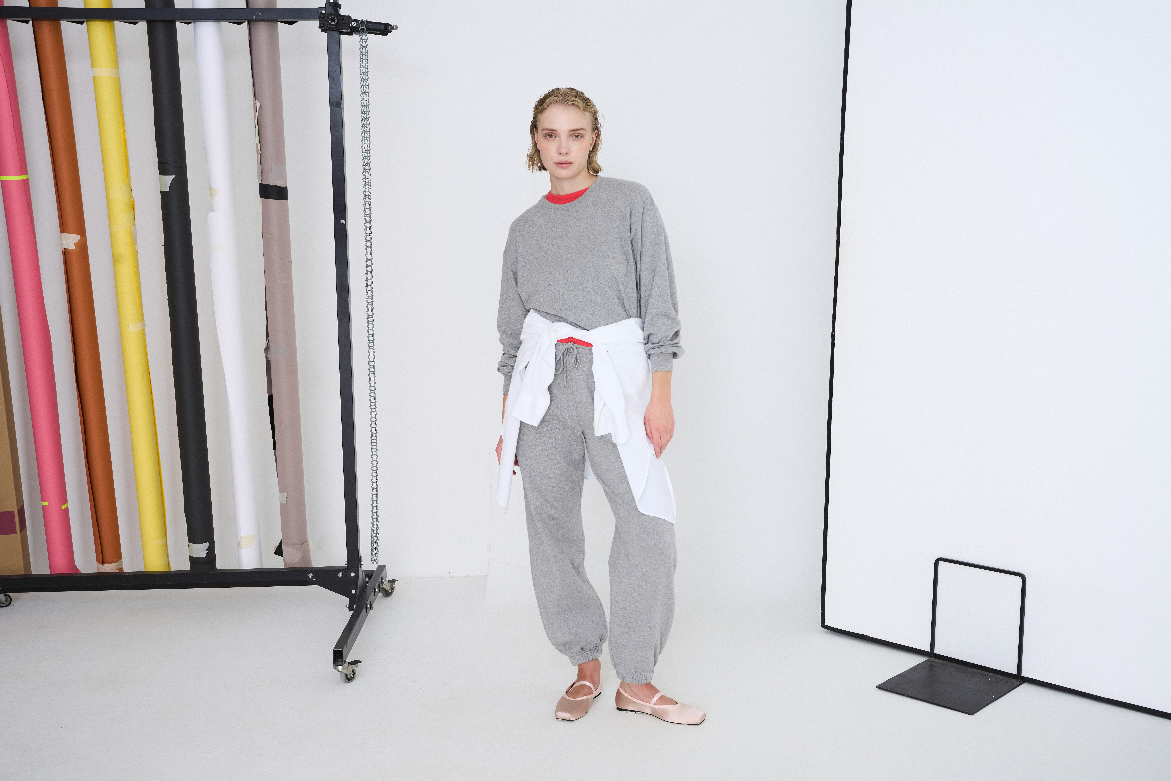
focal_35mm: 35
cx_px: 586
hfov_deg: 53.9
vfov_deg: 37.5
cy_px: 390
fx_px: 1151
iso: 200
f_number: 8
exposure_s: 1/160
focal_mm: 35.4
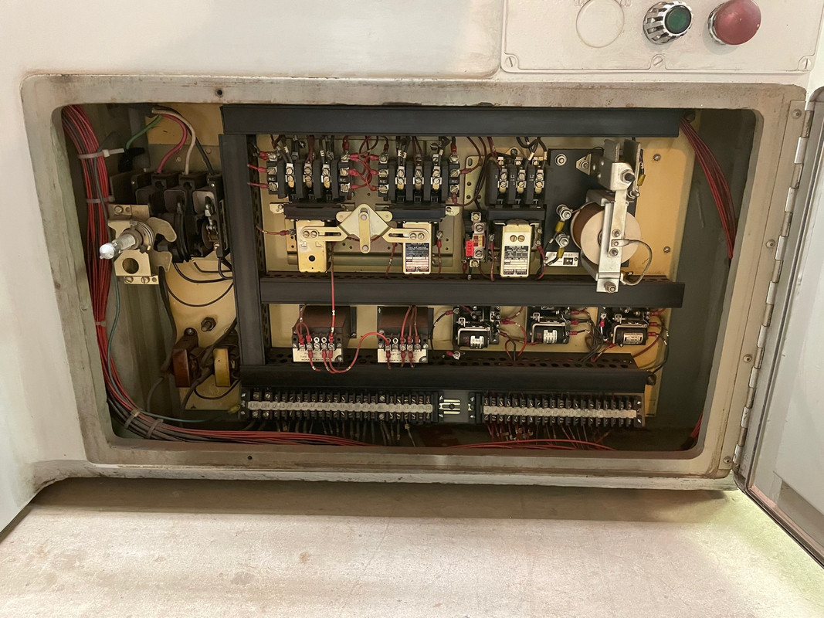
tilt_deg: -19.1
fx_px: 619
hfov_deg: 67.3
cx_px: 412
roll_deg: -0.7
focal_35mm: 26
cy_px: 309
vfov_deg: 53.1
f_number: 1.6
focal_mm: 4.2
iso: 640
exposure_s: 1/40
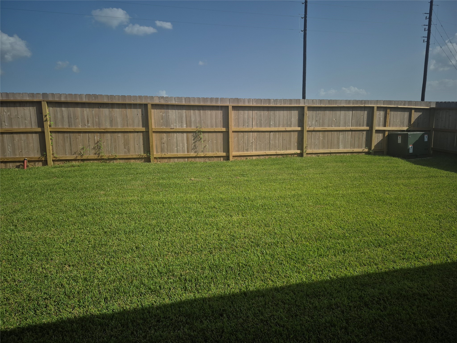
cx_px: 228
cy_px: 172
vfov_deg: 58.9
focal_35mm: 23
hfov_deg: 73.9
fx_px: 304
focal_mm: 5.4
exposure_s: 1/2296
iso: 25
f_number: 1.8
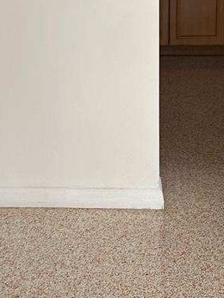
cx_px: 79
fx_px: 647
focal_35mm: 75
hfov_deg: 19.6
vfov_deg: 25.5
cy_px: 58
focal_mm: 6.86
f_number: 1.78
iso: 160
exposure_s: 1/121
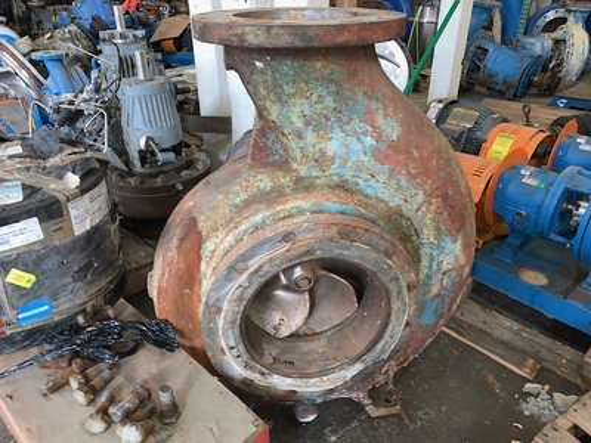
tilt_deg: -28.2
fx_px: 444
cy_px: 222
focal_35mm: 26
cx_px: 296
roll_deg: +0.4
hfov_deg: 67.3
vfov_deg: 53.1
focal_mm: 4.25
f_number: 1.8
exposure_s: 1/14
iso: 80
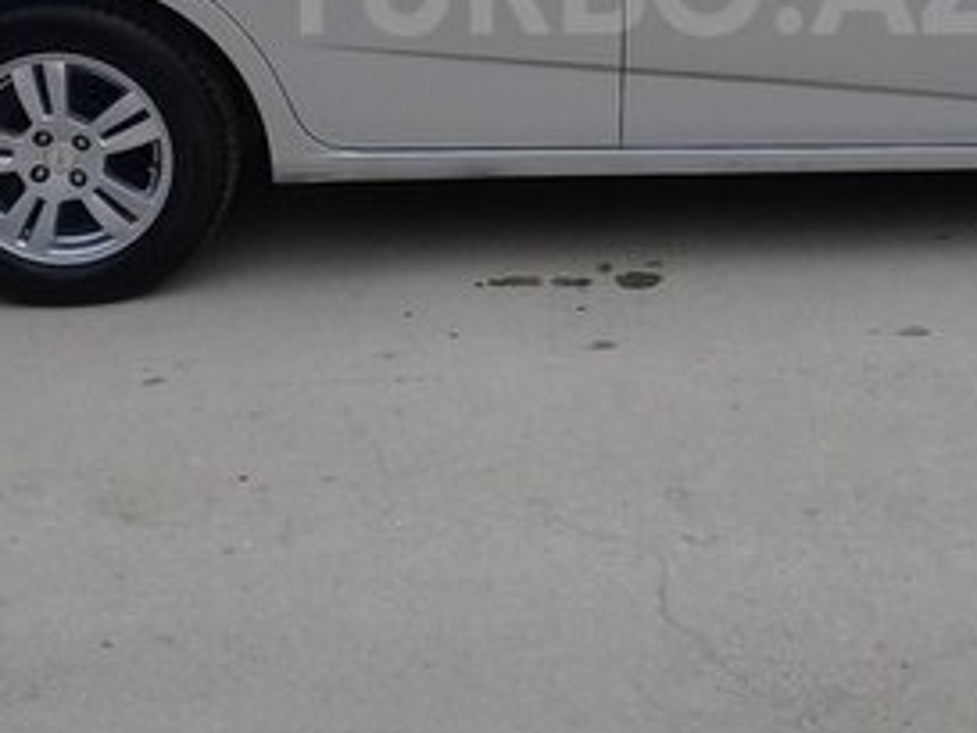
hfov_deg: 25.9
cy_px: -20
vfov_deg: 19.0
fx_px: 2118
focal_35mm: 75
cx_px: 637
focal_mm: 3.3
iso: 50
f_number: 2.2
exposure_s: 1/936
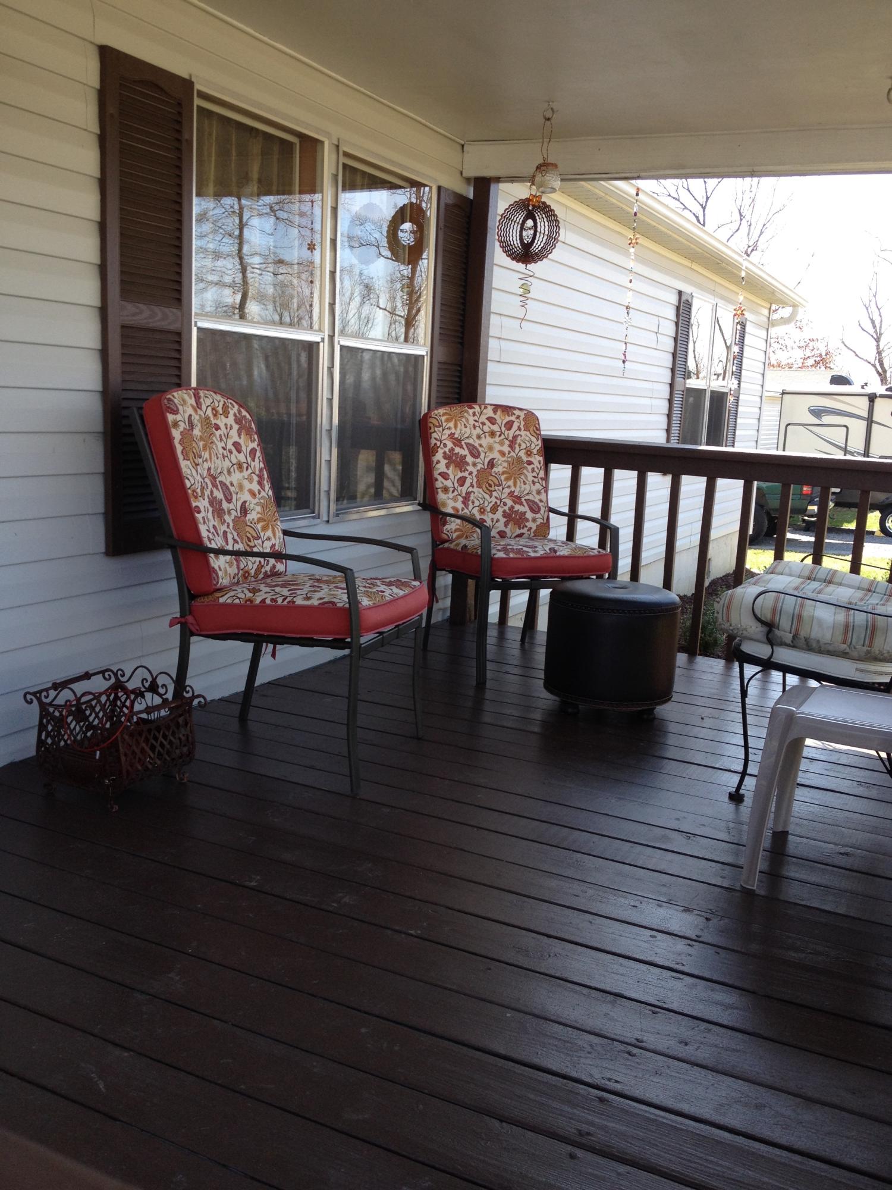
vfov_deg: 52.6
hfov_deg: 40.7
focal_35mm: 35
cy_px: 595
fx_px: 1203
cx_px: 446
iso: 50
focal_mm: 4.28
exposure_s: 1/253
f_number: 2.4
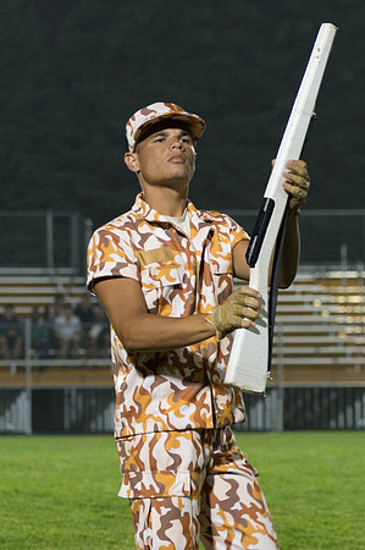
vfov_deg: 7.6
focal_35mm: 272
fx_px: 4144
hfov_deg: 5.0
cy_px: 354
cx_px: 202
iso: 2000
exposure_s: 1/160
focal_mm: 100
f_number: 4.5
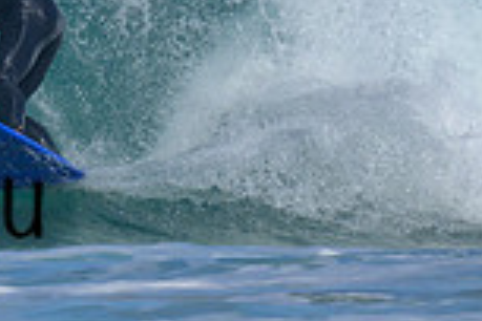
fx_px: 55961
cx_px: -175
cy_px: 181
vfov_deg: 0.3
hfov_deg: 0.5
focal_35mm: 4180
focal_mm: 800
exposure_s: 1/2000
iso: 160
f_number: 6.3
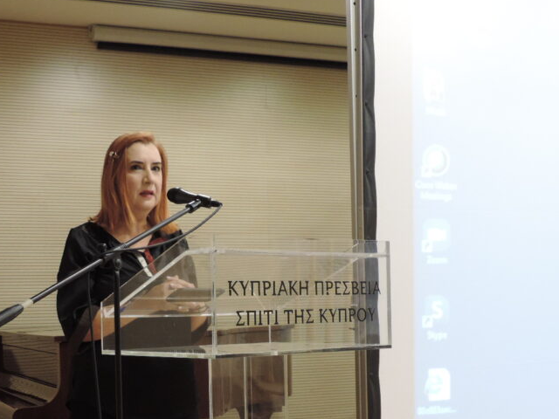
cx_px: 226
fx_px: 1034
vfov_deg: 22.7
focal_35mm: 64
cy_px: 315
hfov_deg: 30.2
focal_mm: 7.1
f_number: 3.3
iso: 400
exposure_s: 1/20
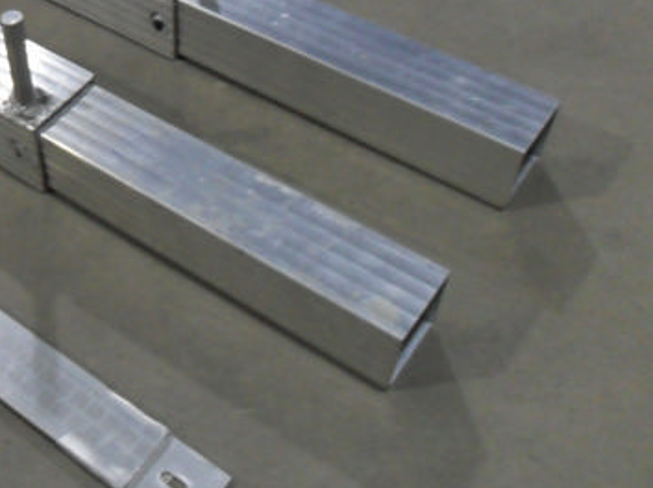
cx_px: 85
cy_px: 157
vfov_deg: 29.4
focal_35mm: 49
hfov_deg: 36.9
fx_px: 923
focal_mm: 4.9
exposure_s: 1/20
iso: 400
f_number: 3.5
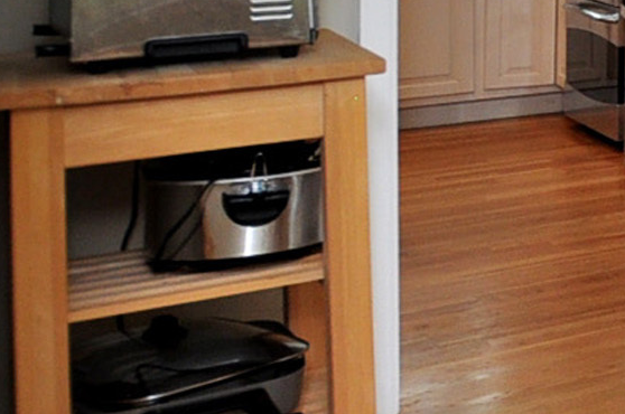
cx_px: 1510
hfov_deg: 15.0
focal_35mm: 78
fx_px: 1352
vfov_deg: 16.1
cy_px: -190
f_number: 5
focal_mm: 10
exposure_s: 1/80
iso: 400
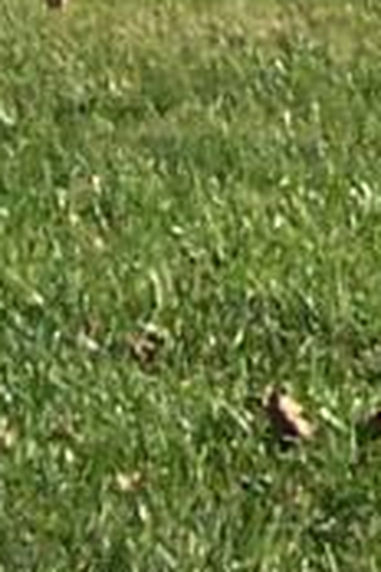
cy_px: -943
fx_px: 5461
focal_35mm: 344
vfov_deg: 5.7
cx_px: 930
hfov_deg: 3.9
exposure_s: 1/500
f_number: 4
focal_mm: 6.7
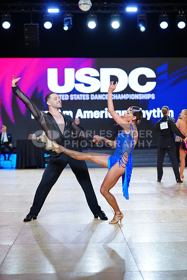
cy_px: 140
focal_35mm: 67
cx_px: 94
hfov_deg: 20.3
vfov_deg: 30.1
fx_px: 522
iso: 320
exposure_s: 1/400
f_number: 2
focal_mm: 67
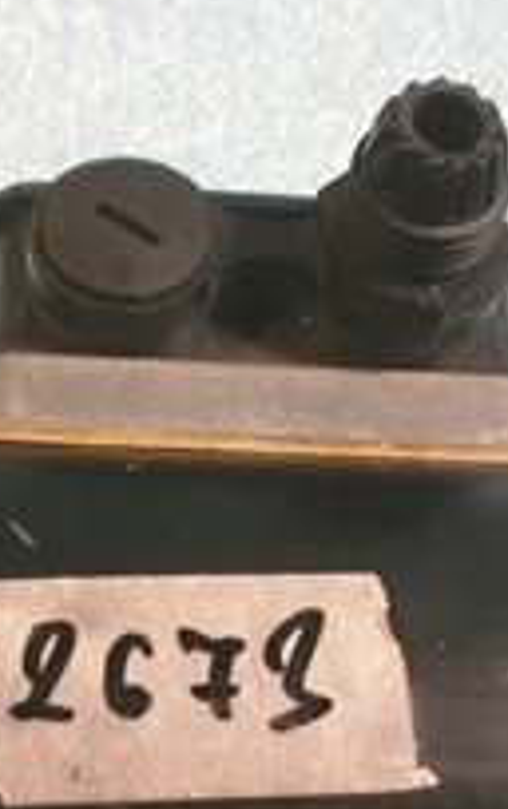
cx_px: 175
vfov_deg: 24.0
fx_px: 1855
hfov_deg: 15.6
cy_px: 702
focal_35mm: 84
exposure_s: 1/80
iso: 100
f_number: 2.9
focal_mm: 4.8
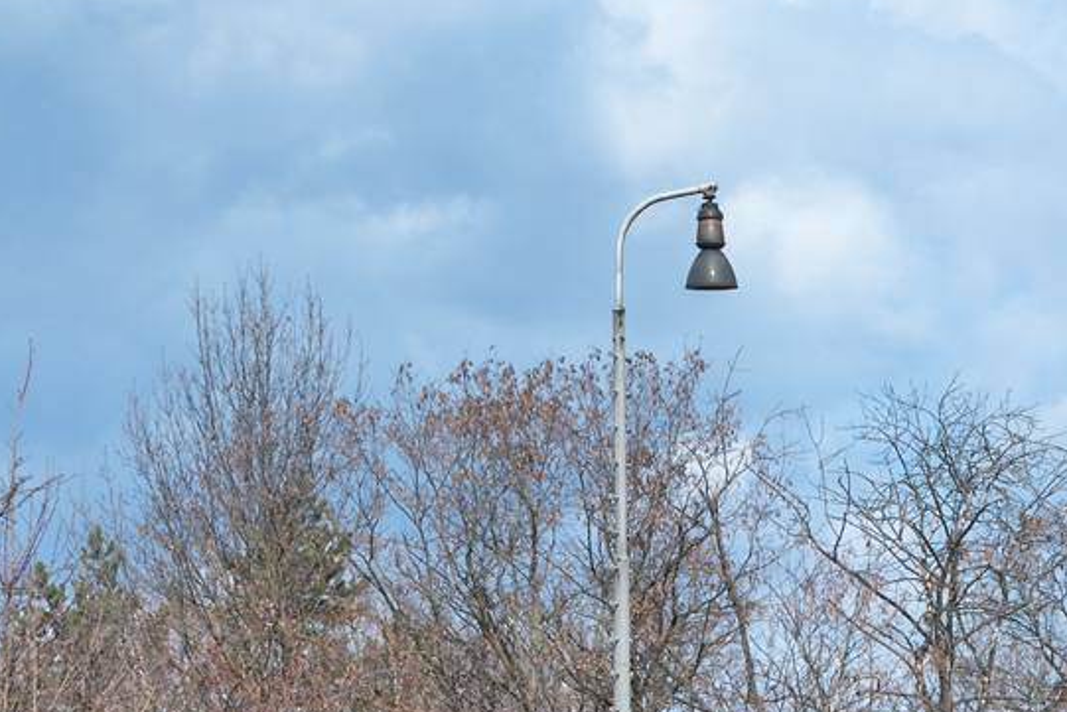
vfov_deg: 9.5
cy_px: 845
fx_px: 4210
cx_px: 1083
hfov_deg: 14.2
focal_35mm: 142
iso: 125
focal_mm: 32
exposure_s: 1/640
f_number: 9
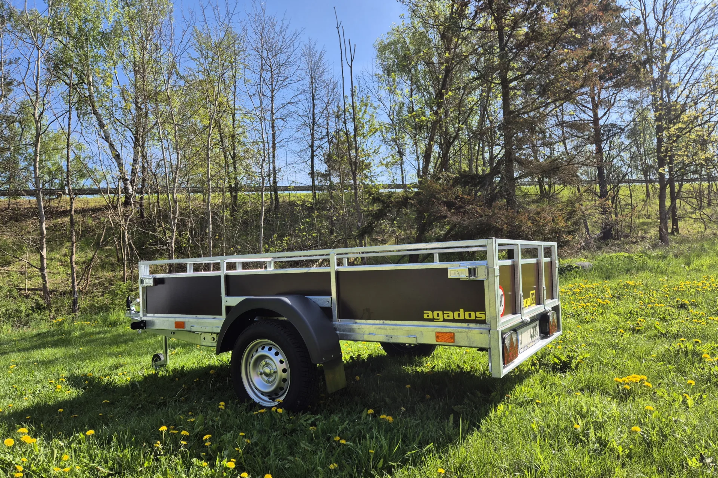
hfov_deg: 73.7
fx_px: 479
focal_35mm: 24
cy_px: 258
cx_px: 359
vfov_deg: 53.1
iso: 25
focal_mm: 5.4
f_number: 1.8
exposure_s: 1/990
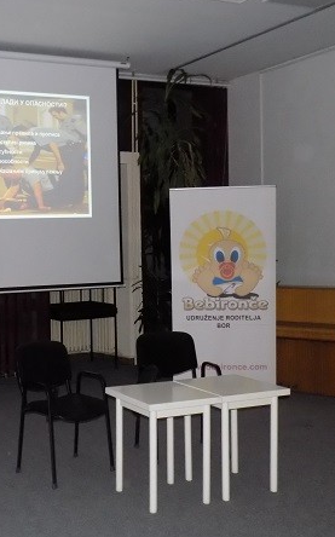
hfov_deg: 27.6
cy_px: 266
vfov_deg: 46.2
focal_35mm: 43
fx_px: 629
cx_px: -19
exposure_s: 1/30
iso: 500
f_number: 3.3
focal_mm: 5.3
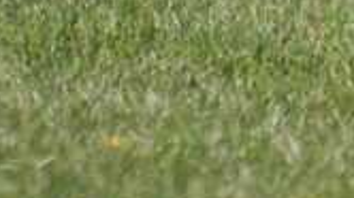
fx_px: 15942
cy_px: -101
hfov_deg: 1.3
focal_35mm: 1700
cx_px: 597
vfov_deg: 0.7
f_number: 5.6
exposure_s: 1/500
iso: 100
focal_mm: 280
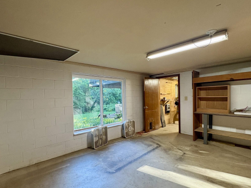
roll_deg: +1.5
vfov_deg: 71.5
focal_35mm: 18
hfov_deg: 87.7
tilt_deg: -0.9
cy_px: 100
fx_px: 130
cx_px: 118
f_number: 2.2
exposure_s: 1/60
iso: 250
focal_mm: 2.22
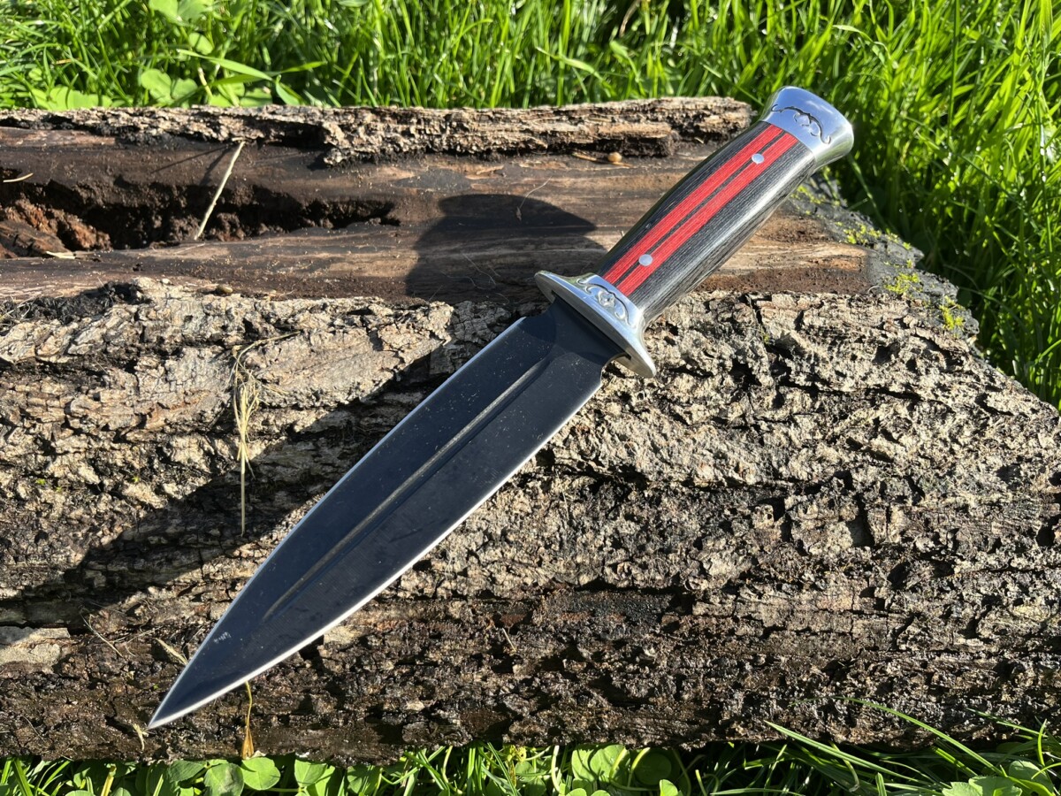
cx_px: 530
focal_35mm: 26
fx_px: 797
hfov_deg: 67.3
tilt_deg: -57.1
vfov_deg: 53.1
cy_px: 398
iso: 50
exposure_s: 1/714
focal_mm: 5.1
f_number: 1.6
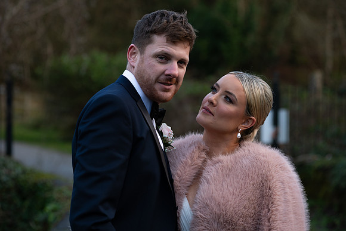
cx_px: 173
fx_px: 1009
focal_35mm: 105
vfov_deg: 13.0
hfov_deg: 19.5
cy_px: 116
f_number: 3.5
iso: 200
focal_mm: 105
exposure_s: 1/160
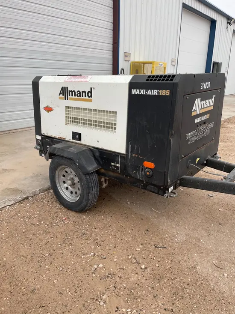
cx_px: 118
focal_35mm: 26
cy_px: 157
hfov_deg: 53.1
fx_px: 235
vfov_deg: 67.3
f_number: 1.6
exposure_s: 1/703
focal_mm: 4.2
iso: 50
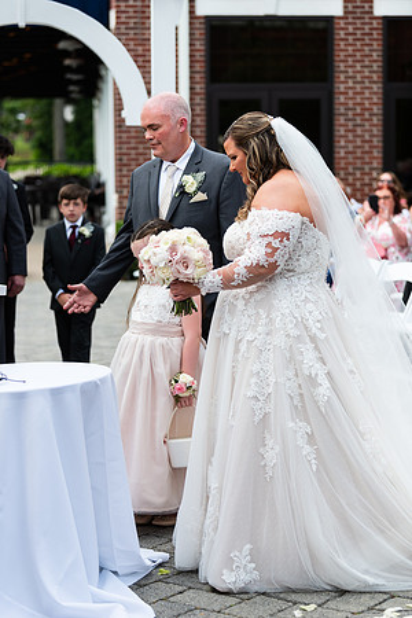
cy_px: 309
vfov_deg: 23.6
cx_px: 206
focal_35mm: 86
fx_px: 1476
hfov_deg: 15.9
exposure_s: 1/1000
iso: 64
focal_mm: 86
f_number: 2.8
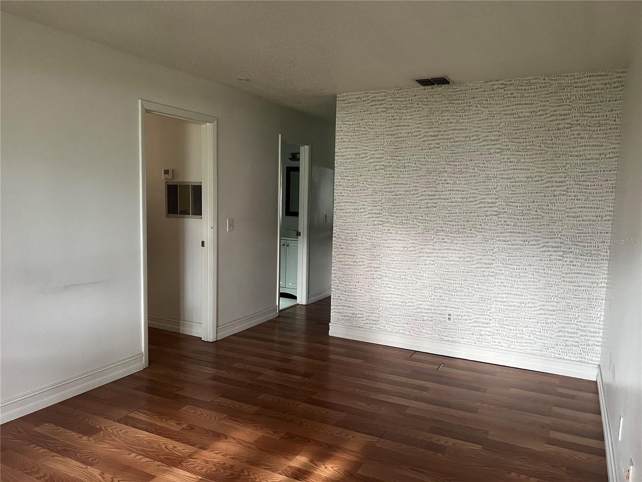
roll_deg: -1.3
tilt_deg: -6.4
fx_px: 482
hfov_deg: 67.3
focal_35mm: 26
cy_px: 241
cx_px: 321
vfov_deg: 53.1
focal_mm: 5.7
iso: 500
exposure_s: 1/44
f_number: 1.5
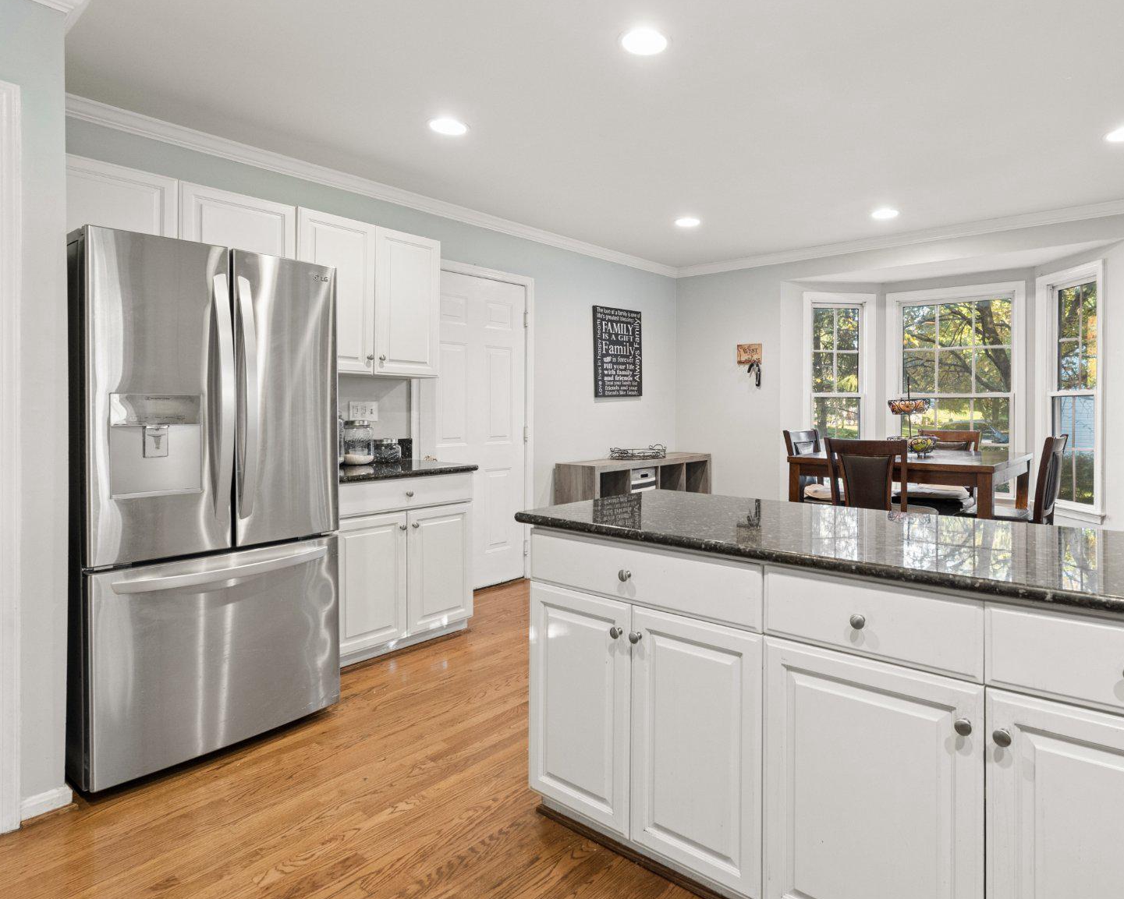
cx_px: 680
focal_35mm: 20
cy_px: 411
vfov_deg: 68.0
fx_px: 665
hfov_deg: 79.3
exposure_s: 1/20
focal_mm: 15
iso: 1250
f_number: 7.1
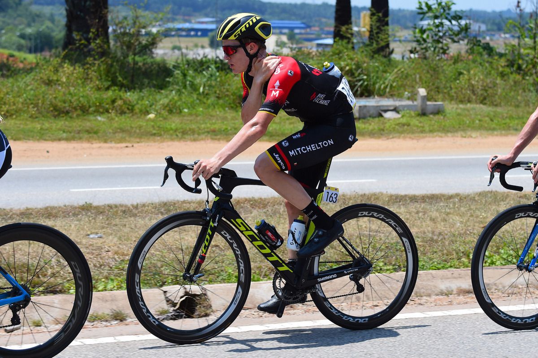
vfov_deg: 14.0
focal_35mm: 98
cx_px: 269
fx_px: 1464
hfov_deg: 20.8
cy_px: 179
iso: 400
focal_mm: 98
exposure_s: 1/1250
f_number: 6.3
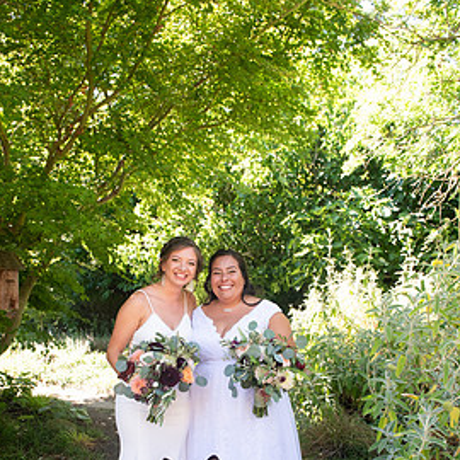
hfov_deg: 48.4
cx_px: 216
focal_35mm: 34
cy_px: 363
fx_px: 511
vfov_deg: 46.1
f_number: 5
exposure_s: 1/200
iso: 640
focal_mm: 24
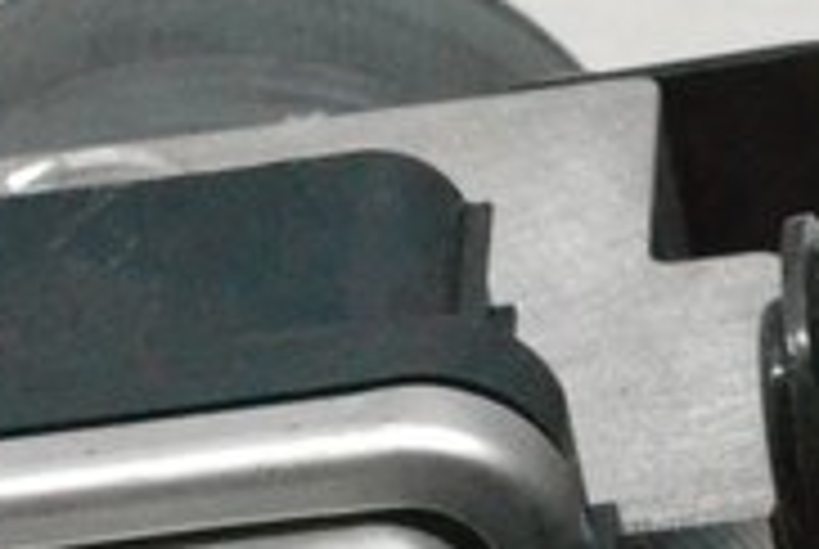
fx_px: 8454
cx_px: 508
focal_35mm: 371
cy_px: 952
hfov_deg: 5.5
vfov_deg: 3.7
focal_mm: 44
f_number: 13
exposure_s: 1/160
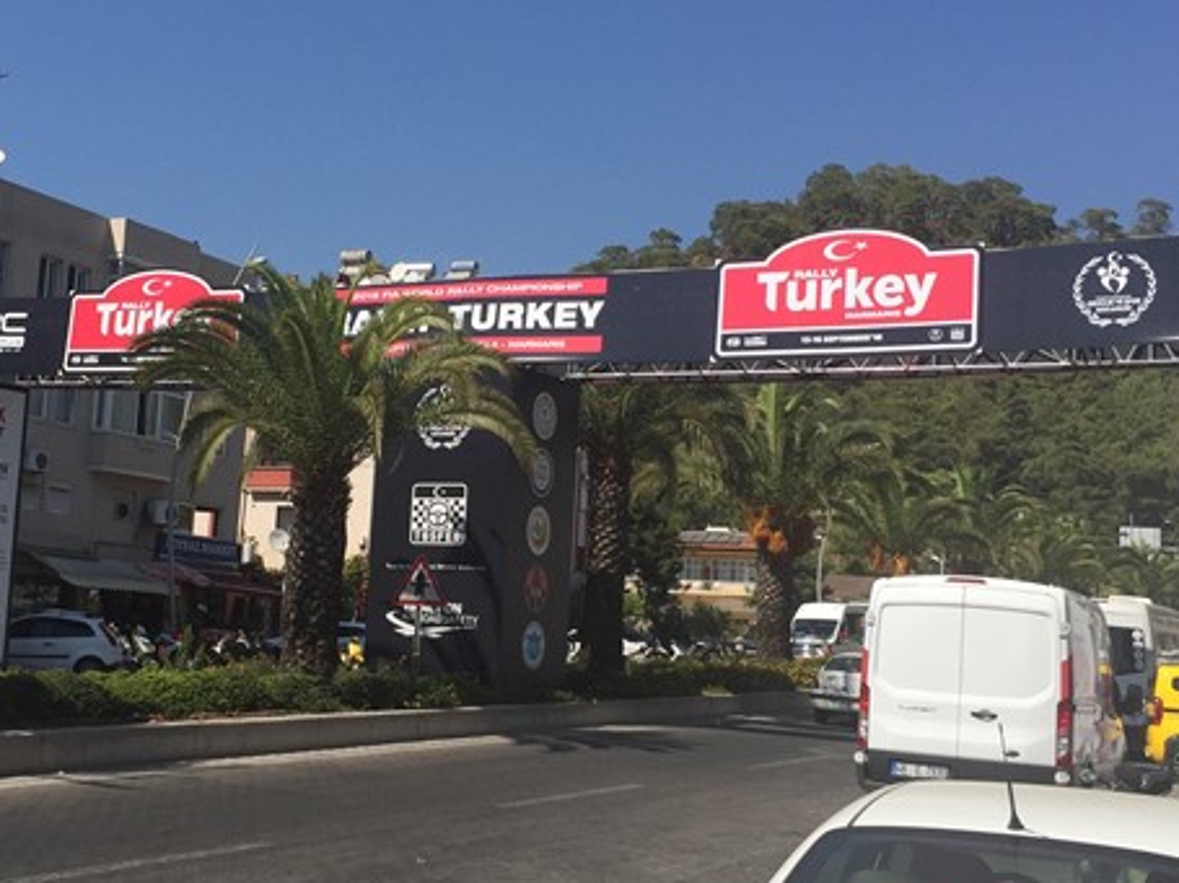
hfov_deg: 37.3
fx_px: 1737
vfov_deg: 28.5
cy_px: 445
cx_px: 453
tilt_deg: +8.0
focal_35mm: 51
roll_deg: -5.6
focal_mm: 4.15
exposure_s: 1/3300
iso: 32
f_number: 2.2
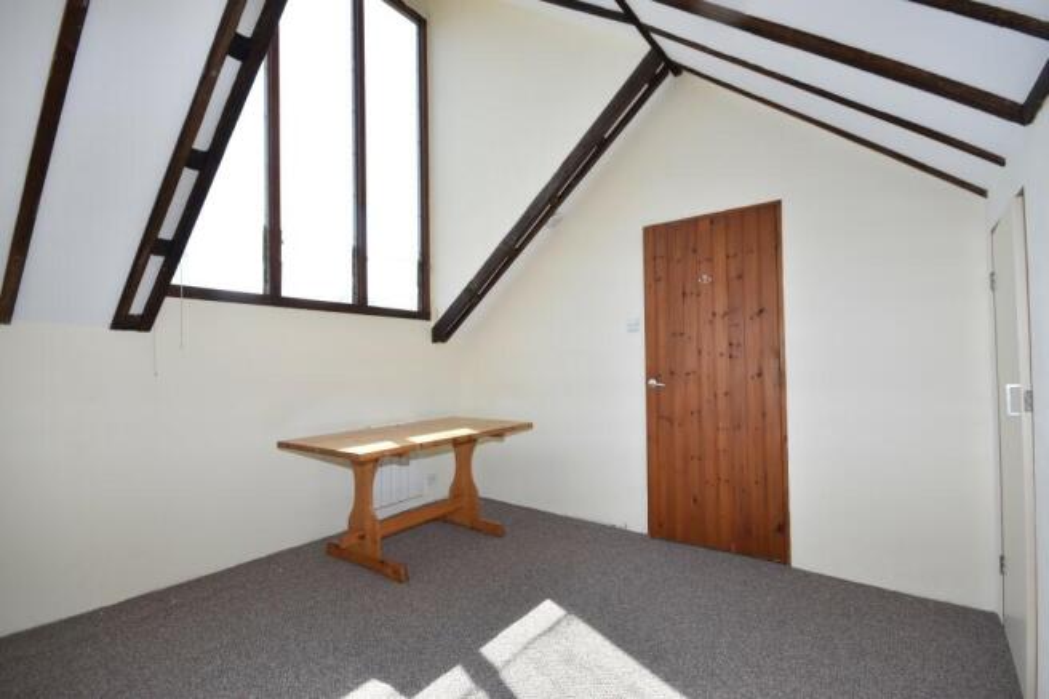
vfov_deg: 77.3
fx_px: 437
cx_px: 524
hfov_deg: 100.4
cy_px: 350
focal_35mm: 15
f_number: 8
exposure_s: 1/250
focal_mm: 10
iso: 360
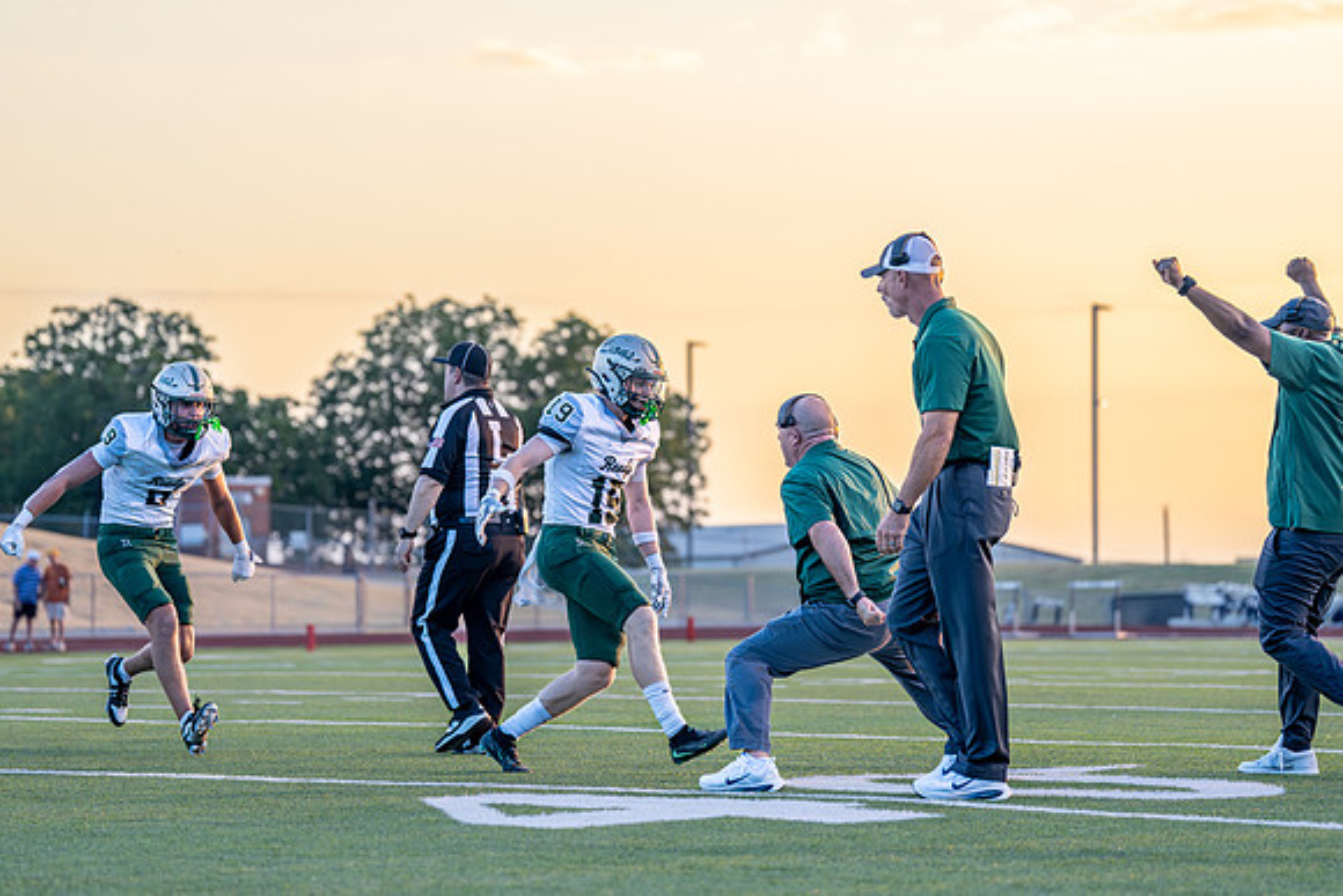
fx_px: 4232
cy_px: 450
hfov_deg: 18.0
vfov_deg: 12.1
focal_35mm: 113
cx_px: 641
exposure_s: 1/1600
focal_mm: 105
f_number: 2.8
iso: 1000
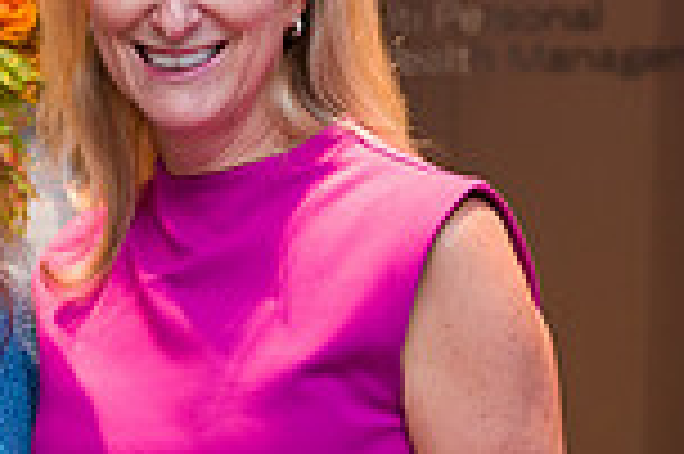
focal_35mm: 128
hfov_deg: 15.6
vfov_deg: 10.7
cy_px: 319
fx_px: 2429
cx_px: -60
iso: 800
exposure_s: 1/160
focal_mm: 31.5
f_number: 3.2
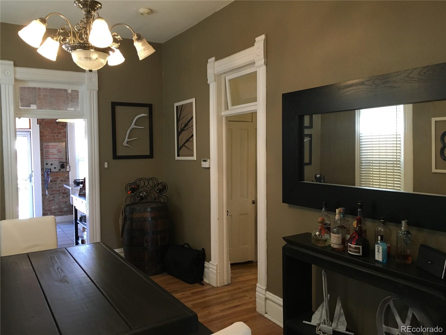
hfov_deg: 61.7
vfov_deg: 48.2
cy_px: 168
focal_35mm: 29
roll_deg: +1.0
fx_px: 374
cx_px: 223
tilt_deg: -2.9
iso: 160
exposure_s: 1/30
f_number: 2.2
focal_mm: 4.15
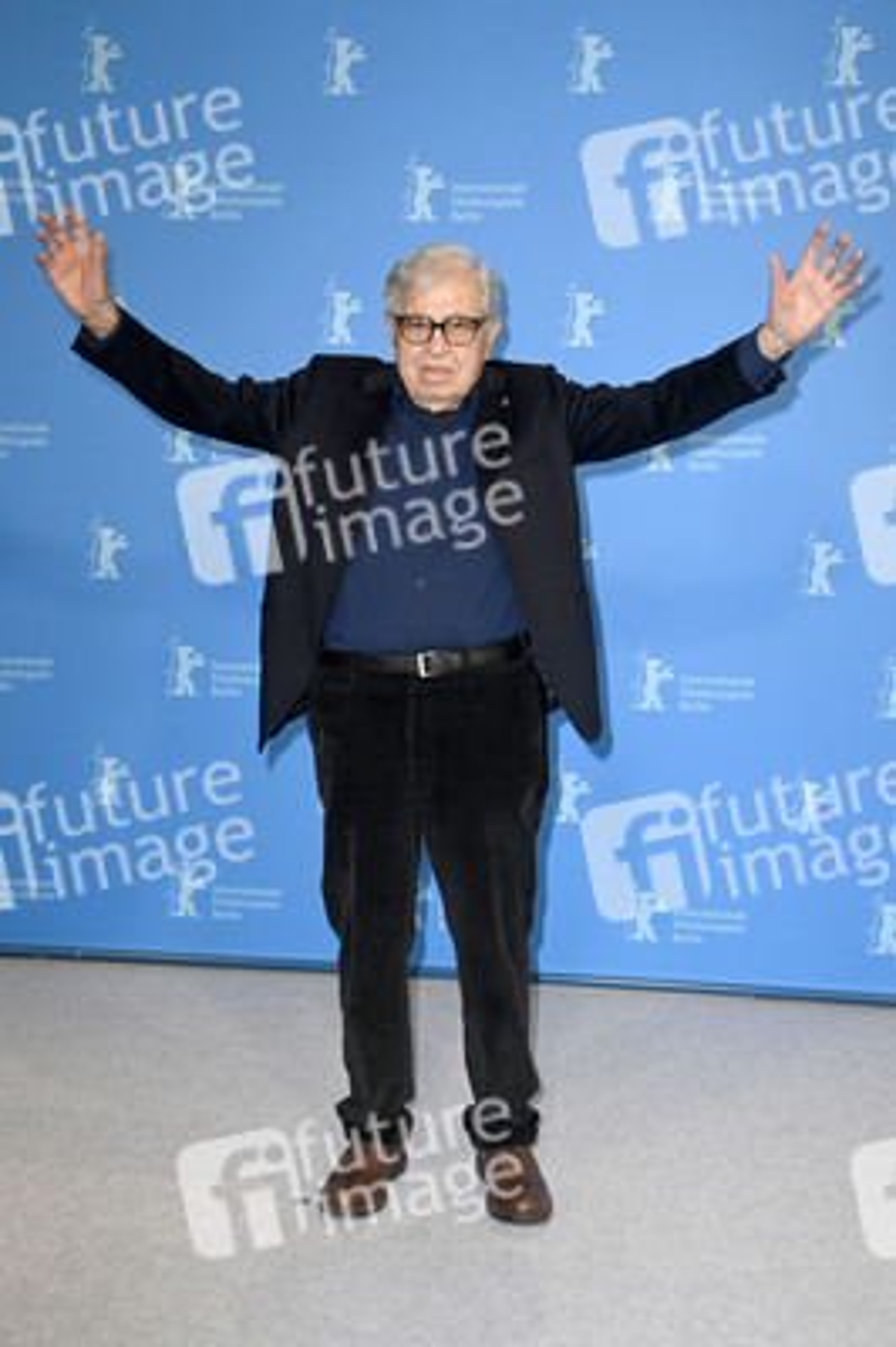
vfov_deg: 46.4
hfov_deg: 31.8
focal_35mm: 42
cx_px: 448
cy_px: 674
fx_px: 1571
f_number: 5
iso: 800
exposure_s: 1/160
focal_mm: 42
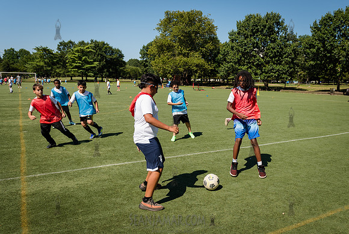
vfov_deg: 42.3
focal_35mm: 31
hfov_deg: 59.1
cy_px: 129
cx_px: 226
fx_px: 301
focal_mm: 24
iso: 200
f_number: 4
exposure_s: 1/1600
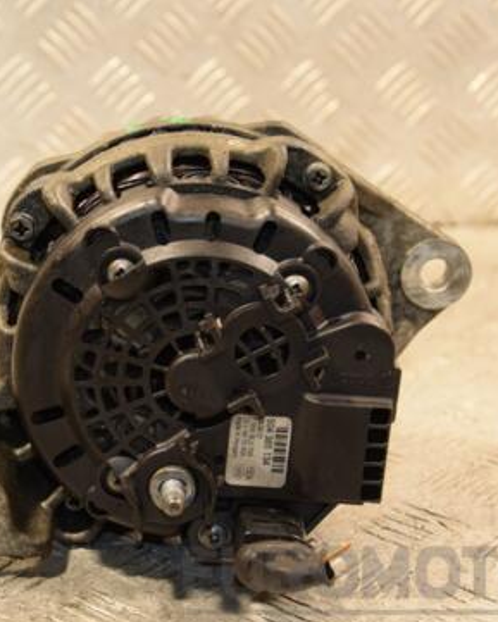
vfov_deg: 23.3
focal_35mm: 82
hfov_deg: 18.7
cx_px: 150
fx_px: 1506
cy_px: 343
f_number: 5
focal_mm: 35
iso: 800
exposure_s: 1/100
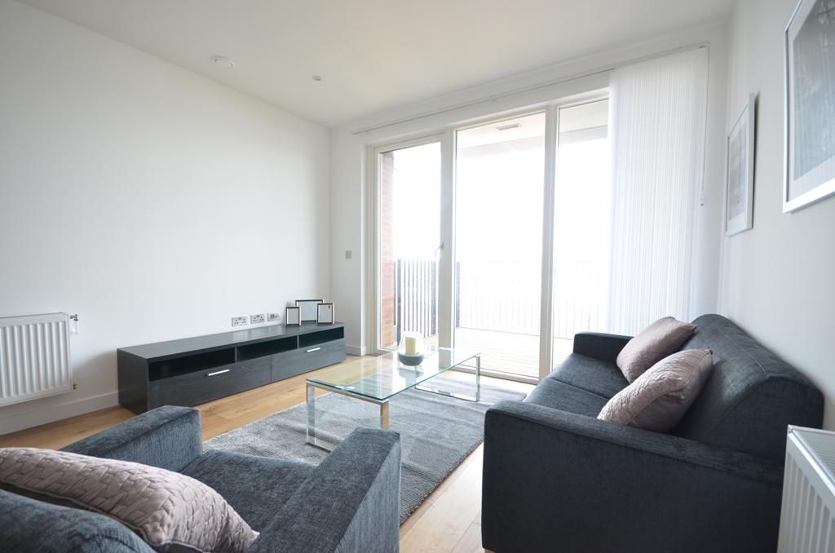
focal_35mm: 15
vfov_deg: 77.1
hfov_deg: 100.5
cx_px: 418
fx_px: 347
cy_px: 276
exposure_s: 1/80
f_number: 5.6
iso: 800
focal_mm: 10
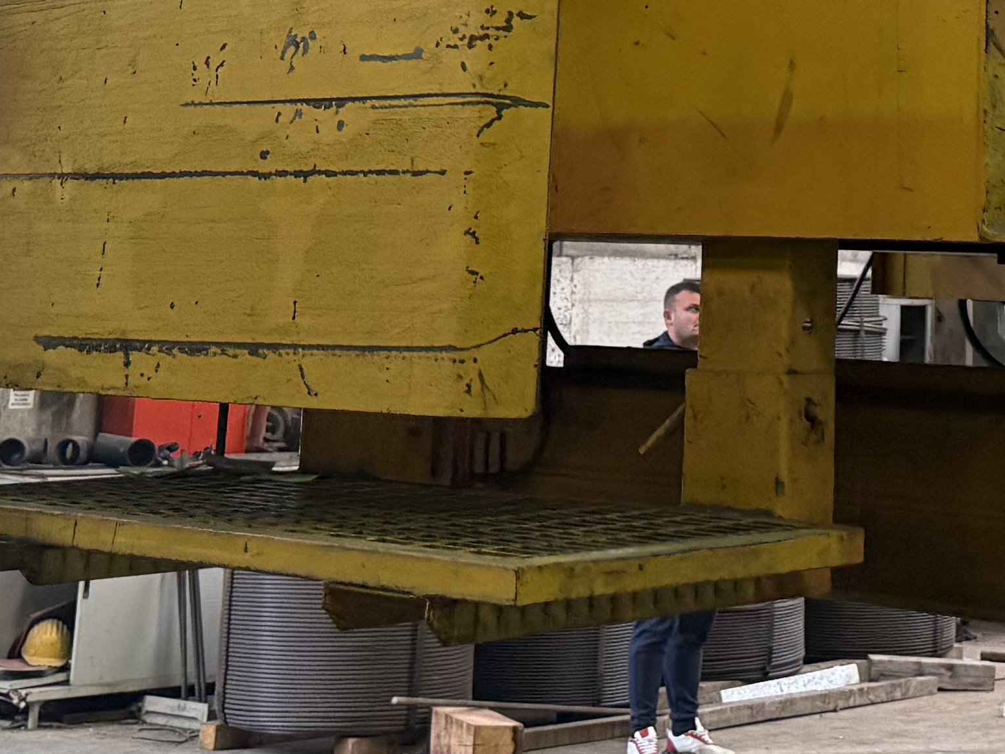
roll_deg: -1.3
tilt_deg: +12.6
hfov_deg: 21.7
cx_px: 843
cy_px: -252
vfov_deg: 15.7
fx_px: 2584
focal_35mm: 89
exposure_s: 1/100
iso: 400
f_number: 1.78
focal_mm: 6.76
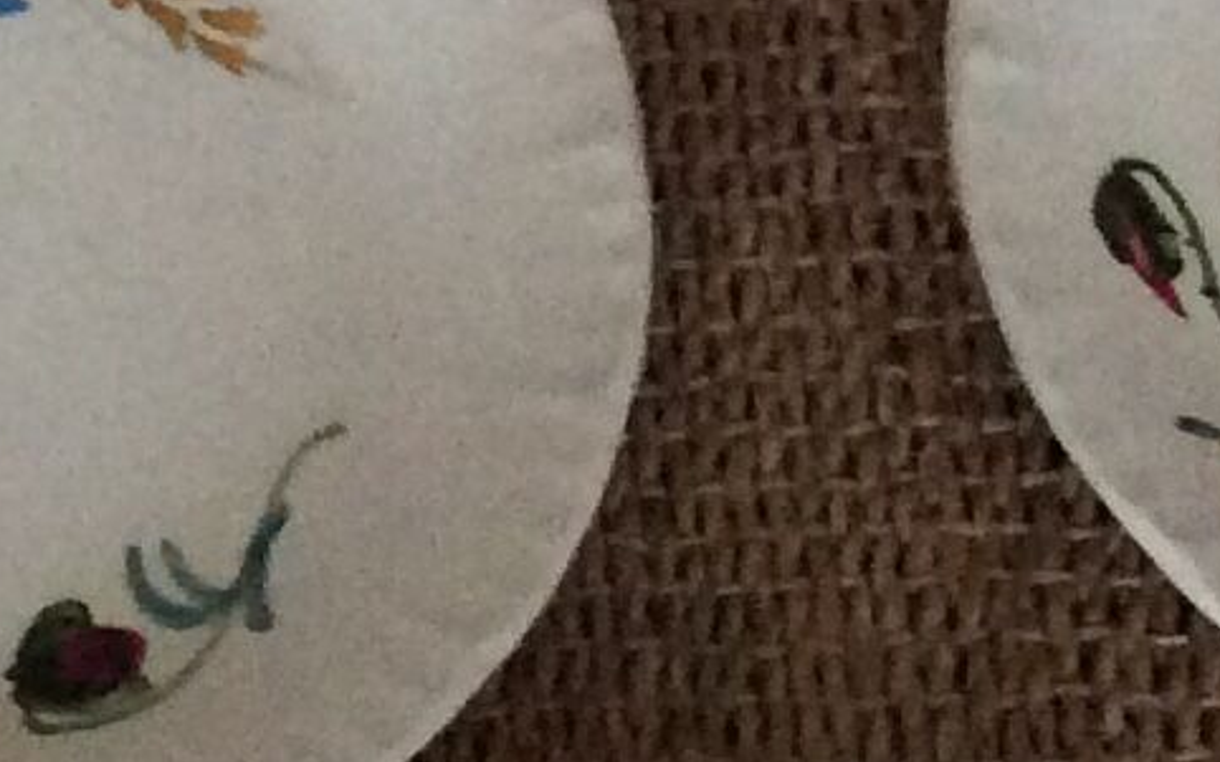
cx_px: -324
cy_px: 527
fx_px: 6050
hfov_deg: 11.3
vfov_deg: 7.2
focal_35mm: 182
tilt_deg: -70.9
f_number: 2.4
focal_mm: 3.3
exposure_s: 1/25
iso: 250
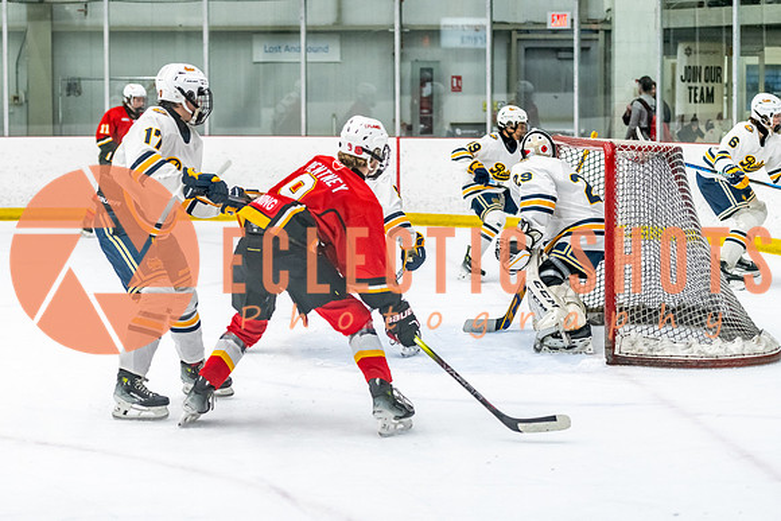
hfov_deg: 20.9
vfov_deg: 14.1
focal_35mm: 97
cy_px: 261
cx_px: 332
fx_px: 2112
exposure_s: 1/800
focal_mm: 80
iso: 3200
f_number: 2.8
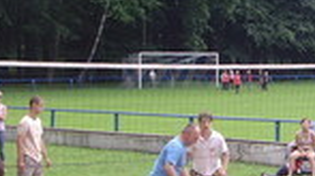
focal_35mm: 145
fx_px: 1209
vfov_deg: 8.3
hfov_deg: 14.7
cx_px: 283
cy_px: 121
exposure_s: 1/180
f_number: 3.5
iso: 80
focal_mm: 6.6
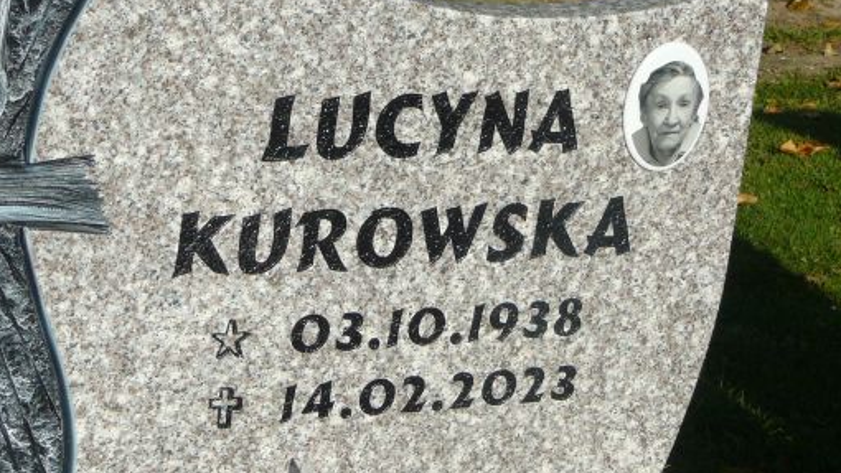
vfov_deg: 12.5
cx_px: 394
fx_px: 2163
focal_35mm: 97
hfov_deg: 22.0
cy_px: 193
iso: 80
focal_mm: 10.5
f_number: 6.3
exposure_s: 1/400
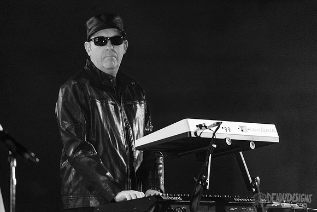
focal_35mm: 623
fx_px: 5484
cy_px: 102
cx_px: 153
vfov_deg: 2.2
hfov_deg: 3.3
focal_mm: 600
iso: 4000
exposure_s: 1/100
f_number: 6.3
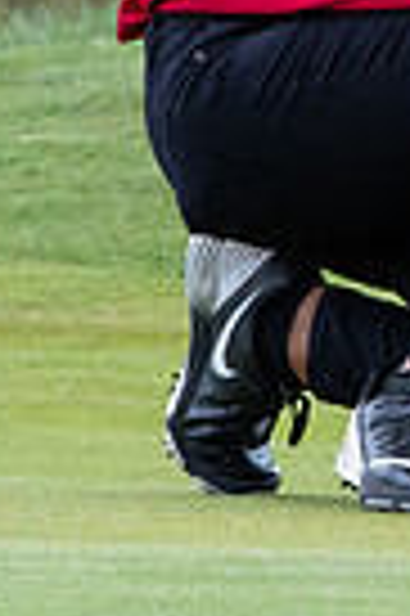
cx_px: 1171
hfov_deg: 0.6
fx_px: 39131
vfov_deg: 0.9
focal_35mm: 2285
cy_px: 160
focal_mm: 360
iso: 800
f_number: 6.3
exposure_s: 1/1250
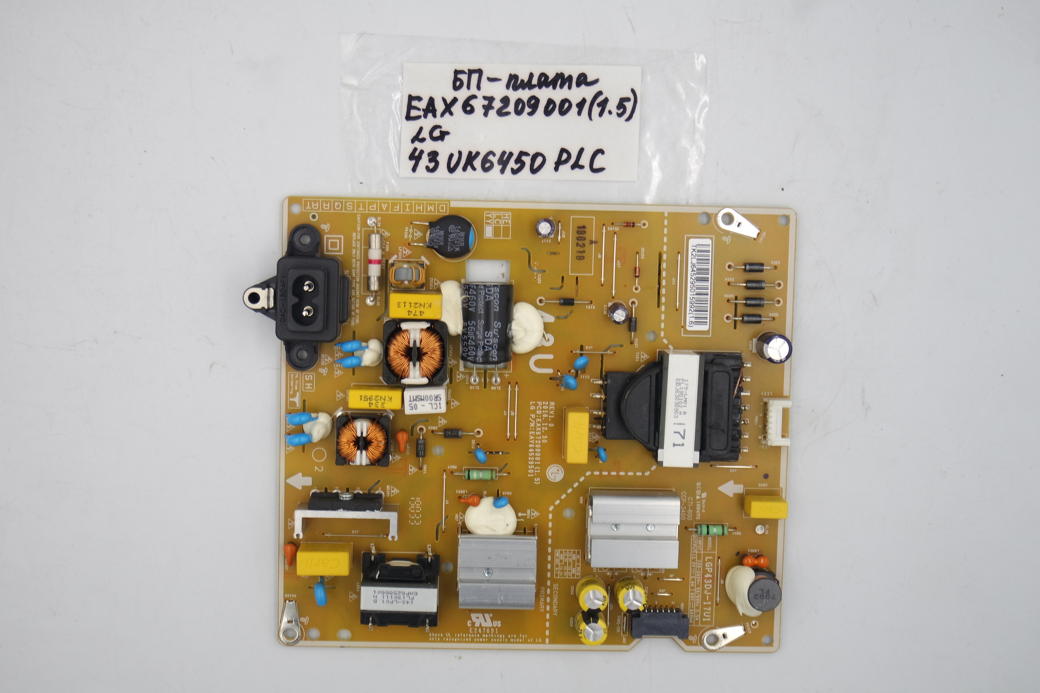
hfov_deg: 41.1
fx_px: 1387
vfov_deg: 28.1
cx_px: 520
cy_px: 346
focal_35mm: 48
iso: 160
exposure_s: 1/125
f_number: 4.5
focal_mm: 18
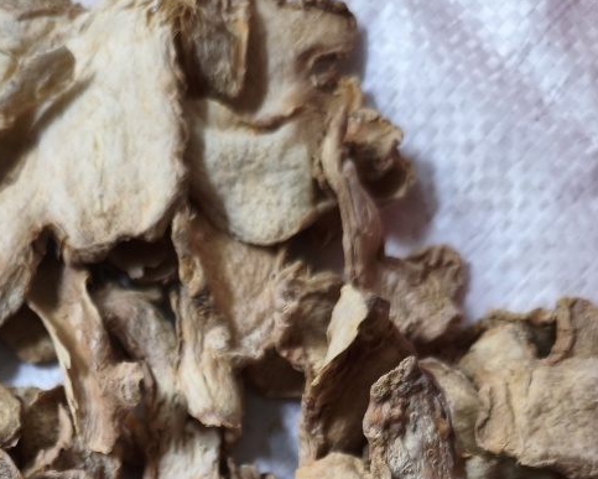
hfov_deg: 32.9
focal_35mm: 56
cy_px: 633
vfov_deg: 23.7
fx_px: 992
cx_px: 144
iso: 640
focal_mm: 4.94
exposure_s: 1/59.9
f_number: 1.5
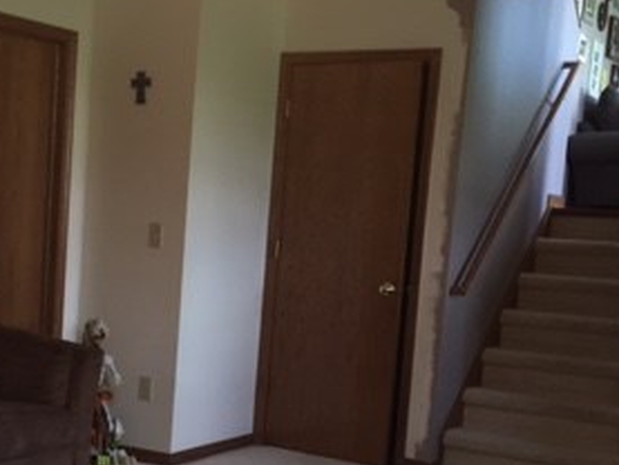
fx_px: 1199
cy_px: 369
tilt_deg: -7.3
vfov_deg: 21.7
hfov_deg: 28.5
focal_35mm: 67
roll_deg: -3.1
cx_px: 145
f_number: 2.2
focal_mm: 4.15
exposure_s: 1/30
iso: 50
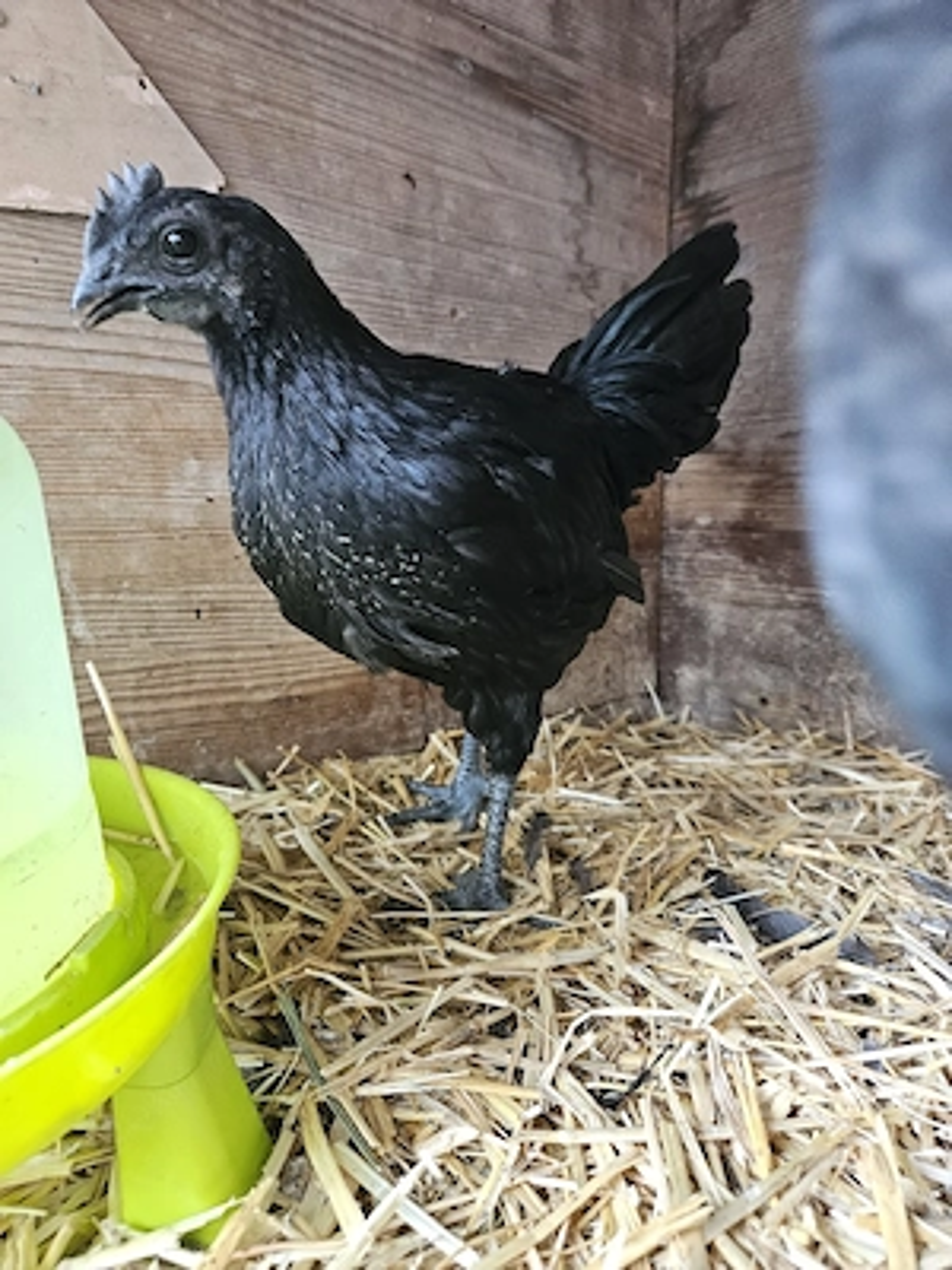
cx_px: 476
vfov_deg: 73.9
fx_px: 843
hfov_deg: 58.9
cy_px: 635
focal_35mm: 23
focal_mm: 5.4
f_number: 1.8
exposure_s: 1/101
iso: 320
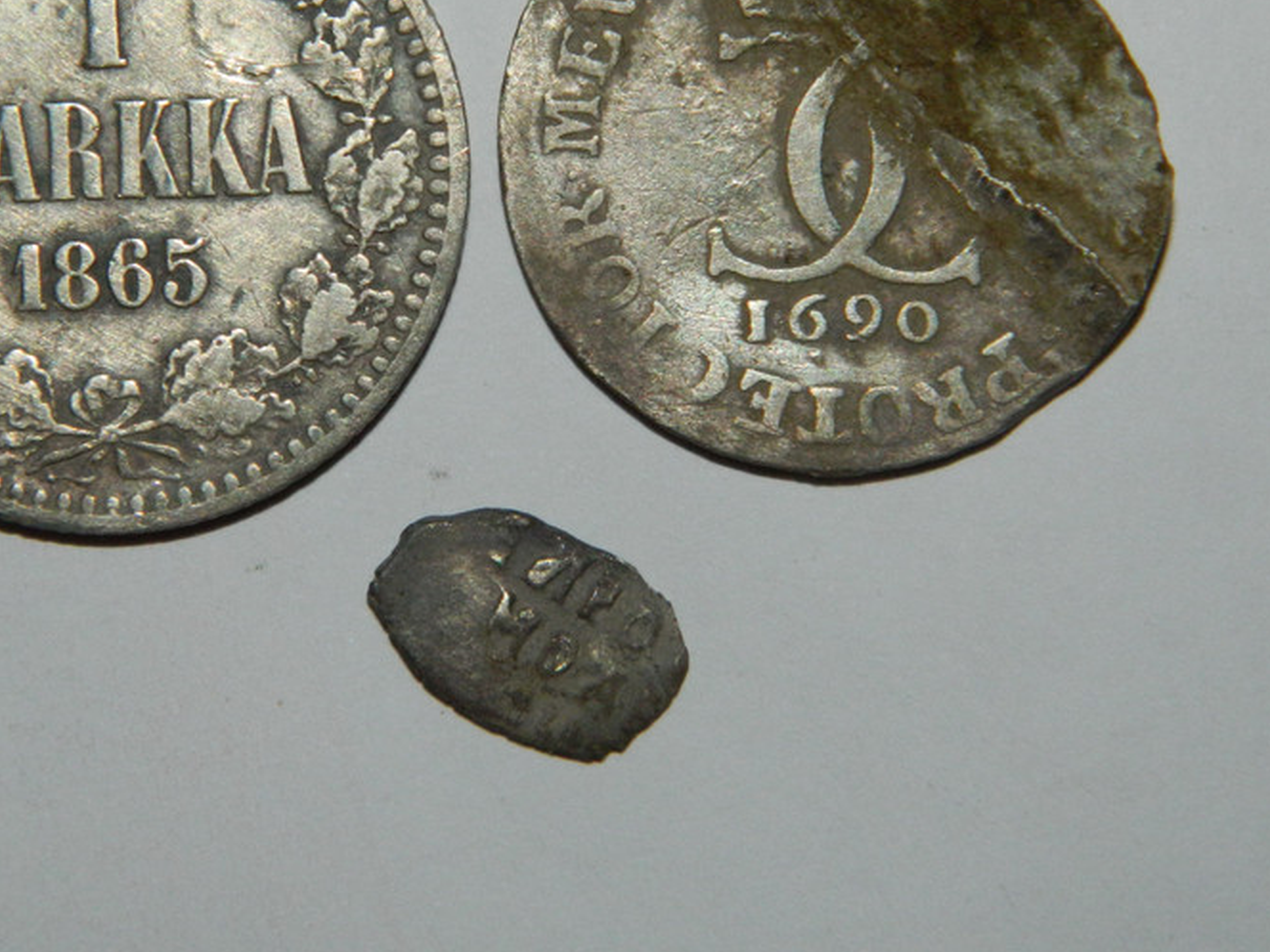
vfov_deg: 11.0
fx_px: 4953
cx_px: 542
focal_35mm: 135
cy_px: 340
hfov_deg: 14.6
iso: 200
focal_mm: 15.1
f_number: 11.9
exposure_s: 1/50
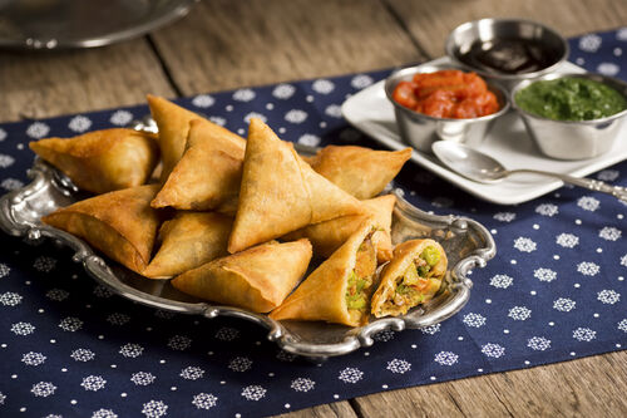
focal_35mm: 135
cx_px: 314
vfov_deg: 10.2
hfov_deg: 15.2
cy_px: 209
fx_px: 2350
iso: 100
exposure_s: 2
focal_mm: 90
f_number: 5
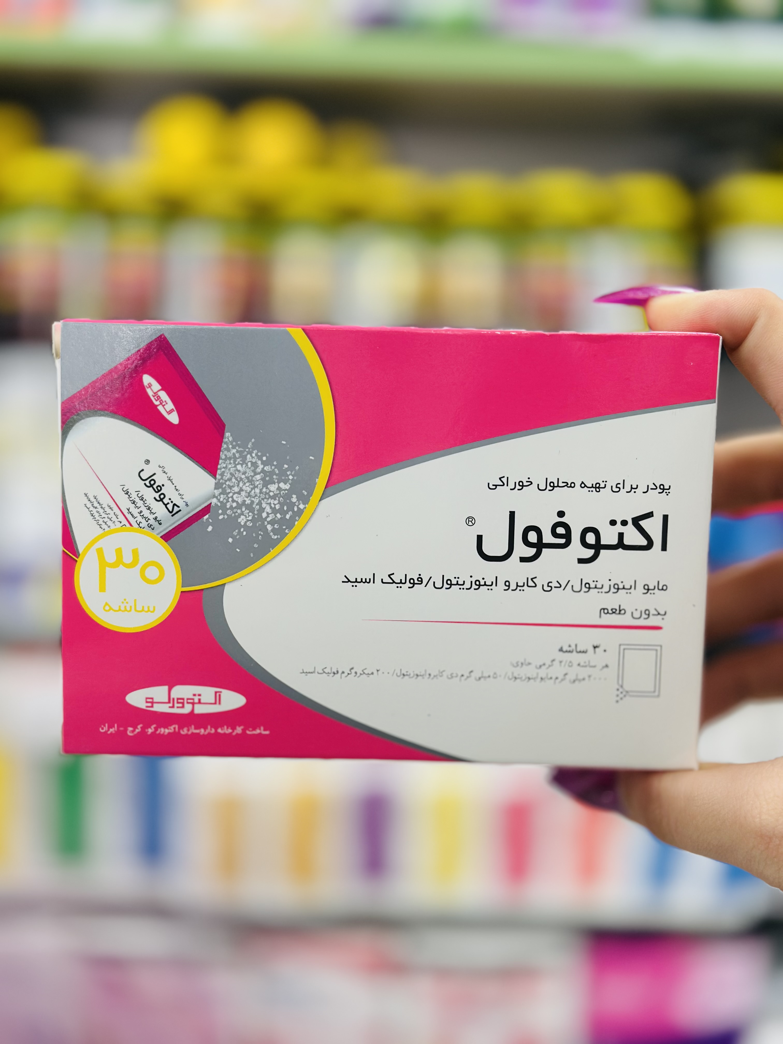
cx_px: 392
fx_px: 1448
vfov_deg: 39.7
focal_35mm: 48
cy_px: 522
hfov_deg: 30.3
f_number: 1.78
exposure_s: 1/100
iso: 125
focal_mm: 6.86
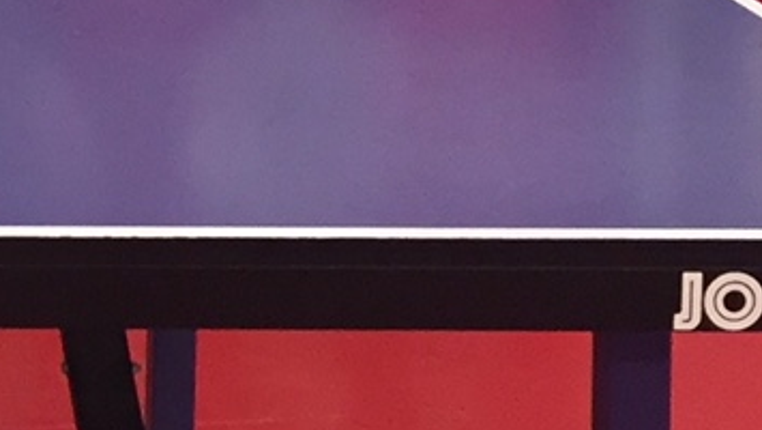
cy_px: -389
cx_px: -565
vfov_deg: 10.0
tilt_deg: -5.8
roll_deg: -0.6
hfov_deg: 16.2
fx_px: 2304
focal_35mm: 114
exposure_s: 1/33
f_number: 2.2
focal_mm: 4.15
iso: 125
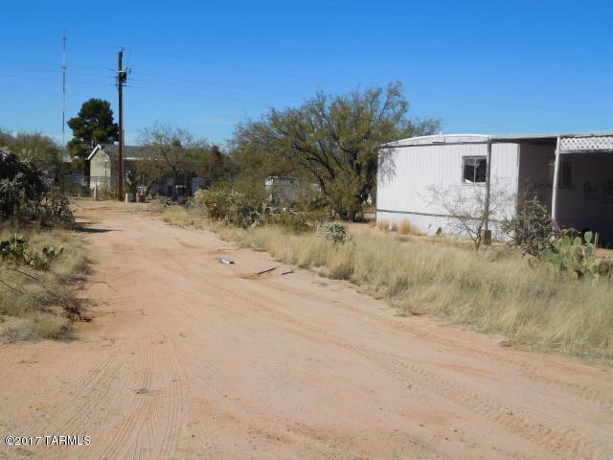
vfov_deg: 36.0
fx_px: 708
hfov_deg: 46.8
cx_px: 306
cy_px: 230
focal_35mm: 40
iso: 125
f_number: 7.8
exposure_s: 1/640
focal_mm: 7.1
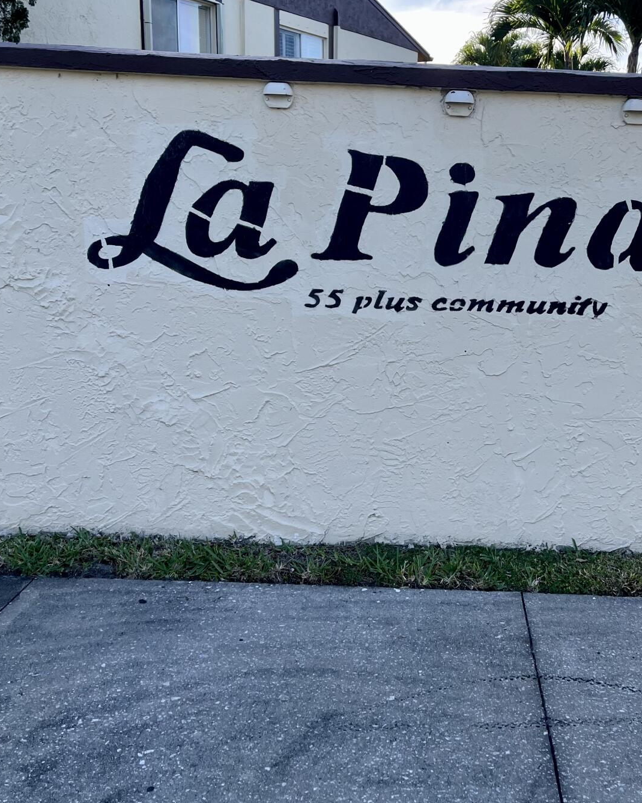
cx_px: 443
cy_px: 356
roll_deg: -1.2
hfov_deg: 38.6
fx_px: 902
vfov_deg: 47.8
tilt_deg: -9.9
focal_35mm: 38
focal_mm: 5.1
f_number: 1.6
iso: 50
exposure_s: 1/871
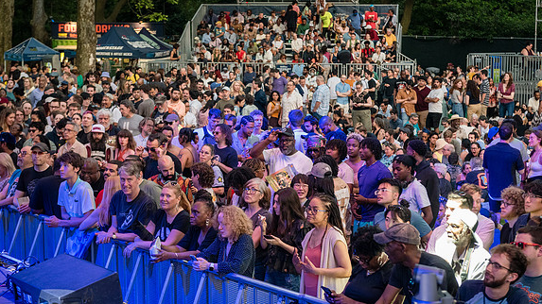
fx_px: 1135
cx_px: 271
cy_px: 165
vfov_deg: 15.3
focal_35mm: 79
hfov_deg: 26.9
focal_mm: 70
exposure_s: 1/250
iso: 4000
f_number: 4.5
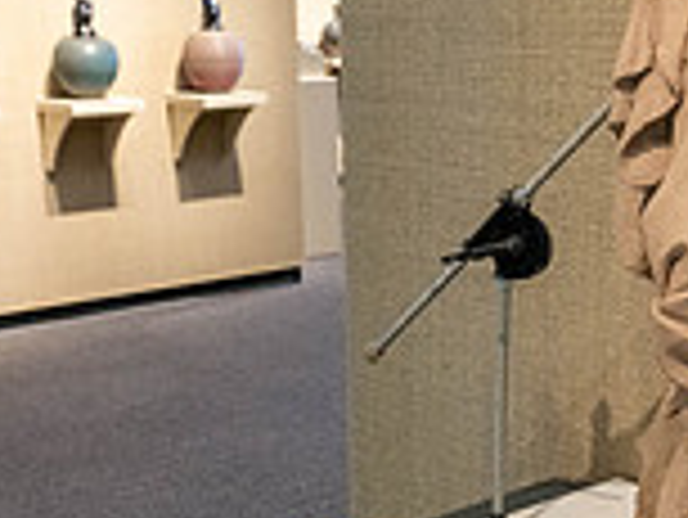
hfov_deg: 28.2
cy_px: 297
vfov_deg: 21.6
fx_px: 1353
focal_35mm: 68
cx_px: 495
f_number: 5.6
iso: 2500
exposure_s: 1/60
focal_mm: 24
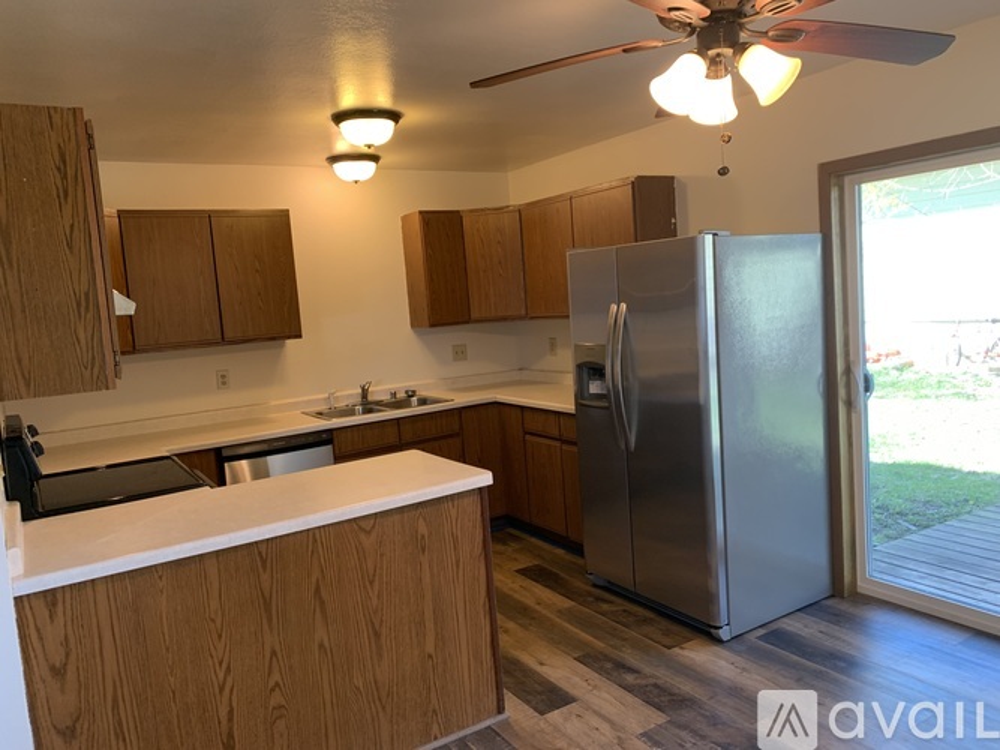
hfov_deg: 67.3
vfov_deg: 53.0
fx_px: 751
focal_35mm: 26
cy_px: 375
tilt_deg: -5.2
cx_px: 500
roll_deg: +4.2
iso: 100
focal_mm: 4.25
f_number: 1.8
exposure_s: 1/60
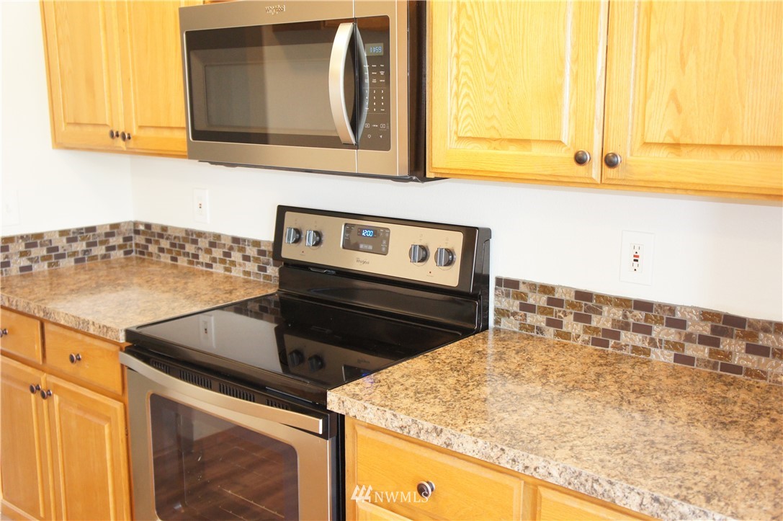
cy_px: 260
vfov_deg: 36.8
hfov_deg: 53.2
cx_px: 392
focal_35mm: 36
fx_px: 782
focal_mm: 24
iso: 1600
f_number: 4
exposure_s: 1/60
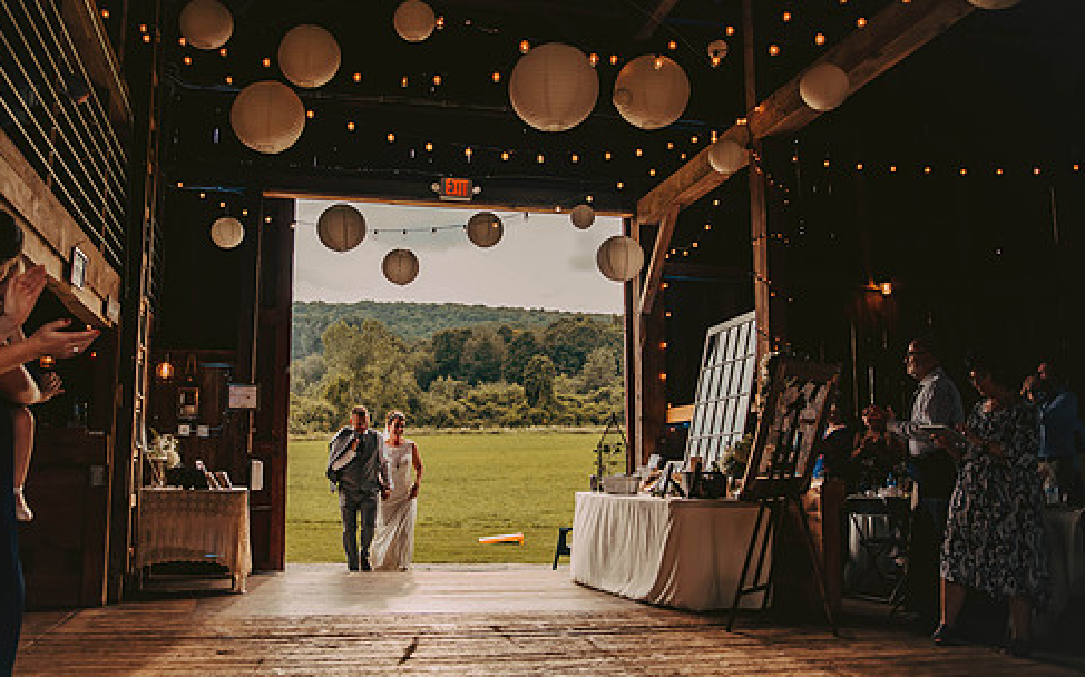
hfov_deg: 56.5
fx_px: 1005
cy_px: 306
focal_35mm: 34
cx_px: 472
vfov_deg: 37.2
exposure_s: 1/800
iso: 400
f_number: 2.8
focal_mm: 28
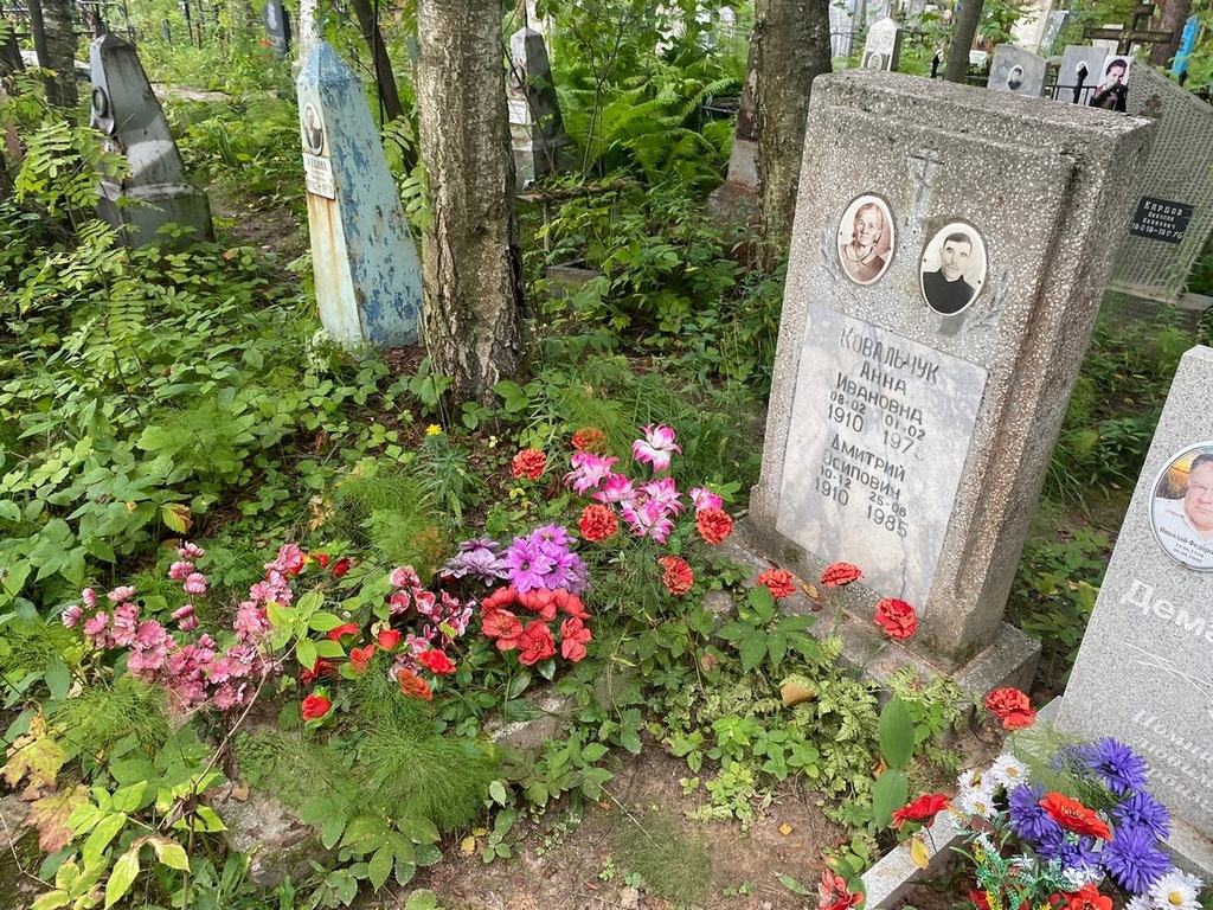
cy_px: 455
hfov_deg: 67.3
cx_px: 606
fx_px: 911
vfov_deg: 53.1
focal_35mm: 26
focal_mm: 4.25
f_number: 1.8
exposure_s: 1/121
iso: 100
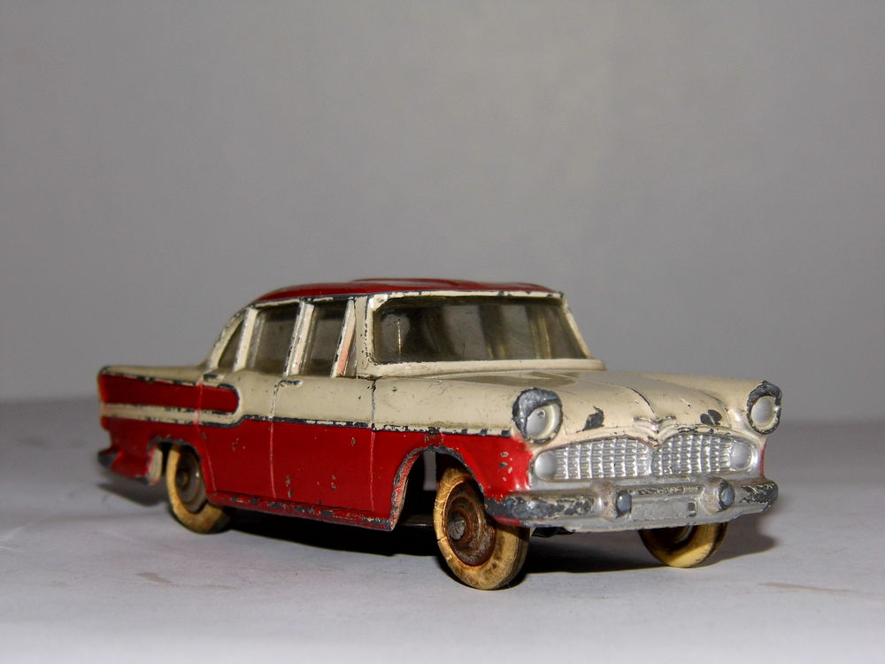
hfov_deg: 18.5
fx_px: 2710
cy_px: 332
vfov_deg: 14.0
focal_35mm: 106
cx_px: 442
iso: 100
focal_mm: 19
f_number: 4.5
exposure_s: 1/60
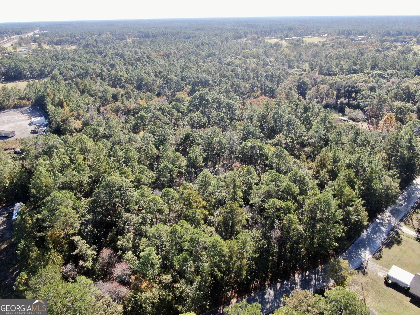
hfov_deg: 71.6
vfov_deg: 56.8
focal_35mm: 24
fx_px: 291
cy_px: 158
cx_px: 210
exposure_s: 1/500
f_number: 2.8
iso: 100
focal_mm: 4.39
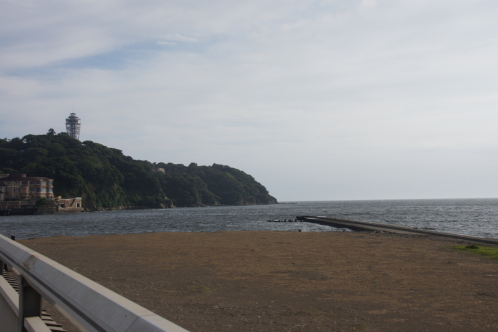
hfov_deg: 46.4
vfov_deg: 31.9
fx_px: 581
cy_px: 166
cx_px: 249
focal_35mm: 42
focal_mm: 28
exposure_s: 1/400
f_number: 8
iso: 100
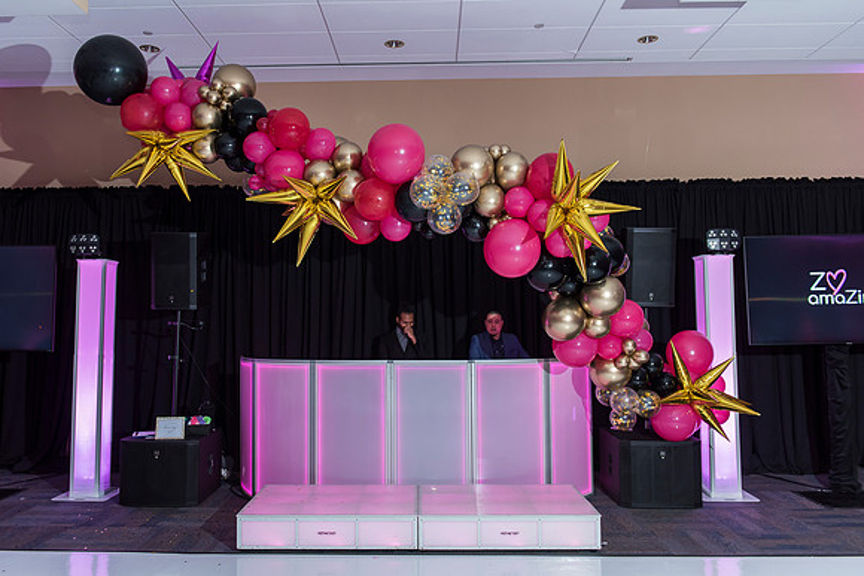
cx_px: 410
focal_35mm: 30
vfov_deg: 43.0
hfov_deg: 61.1
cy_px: 273
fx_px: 732
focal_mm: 29
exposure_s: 1/80
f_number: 3.5
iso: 800
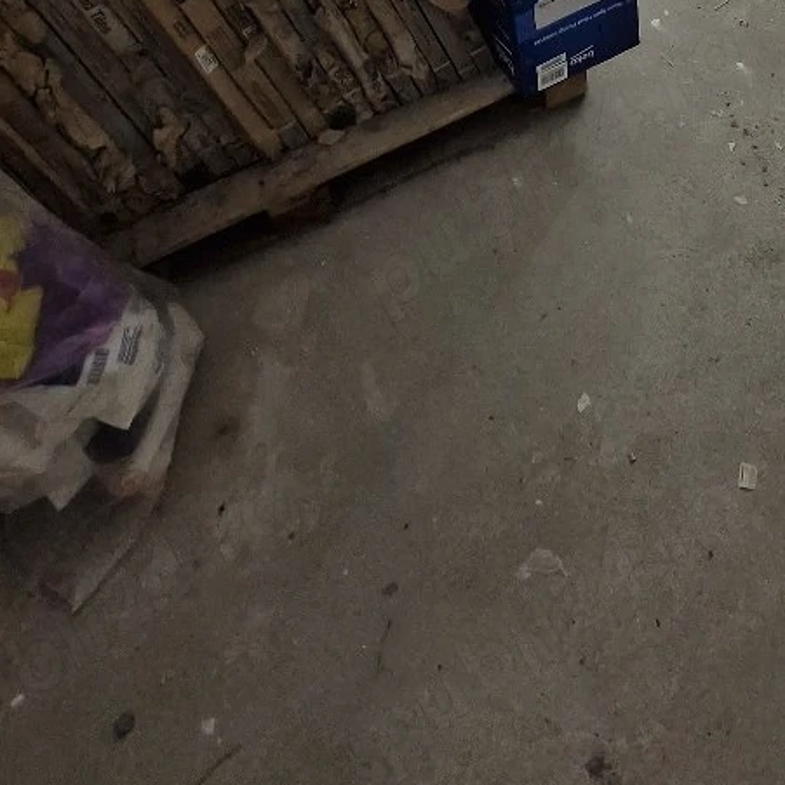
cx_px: 668
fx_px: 872
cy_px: -215
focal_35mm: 34
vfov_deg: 35.1
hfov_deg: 45.1
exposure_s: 1/50
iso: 125
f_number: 2.2
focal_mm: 1.74
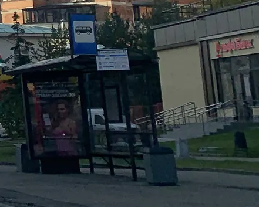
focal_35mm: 138
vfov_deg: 10.8
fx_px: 1058
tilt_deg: +15.4
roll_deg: -0.1
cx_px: -371
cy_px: -95
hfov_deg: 11.5
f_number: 1.8
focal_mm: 4.25
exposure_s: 1/1332
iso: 25
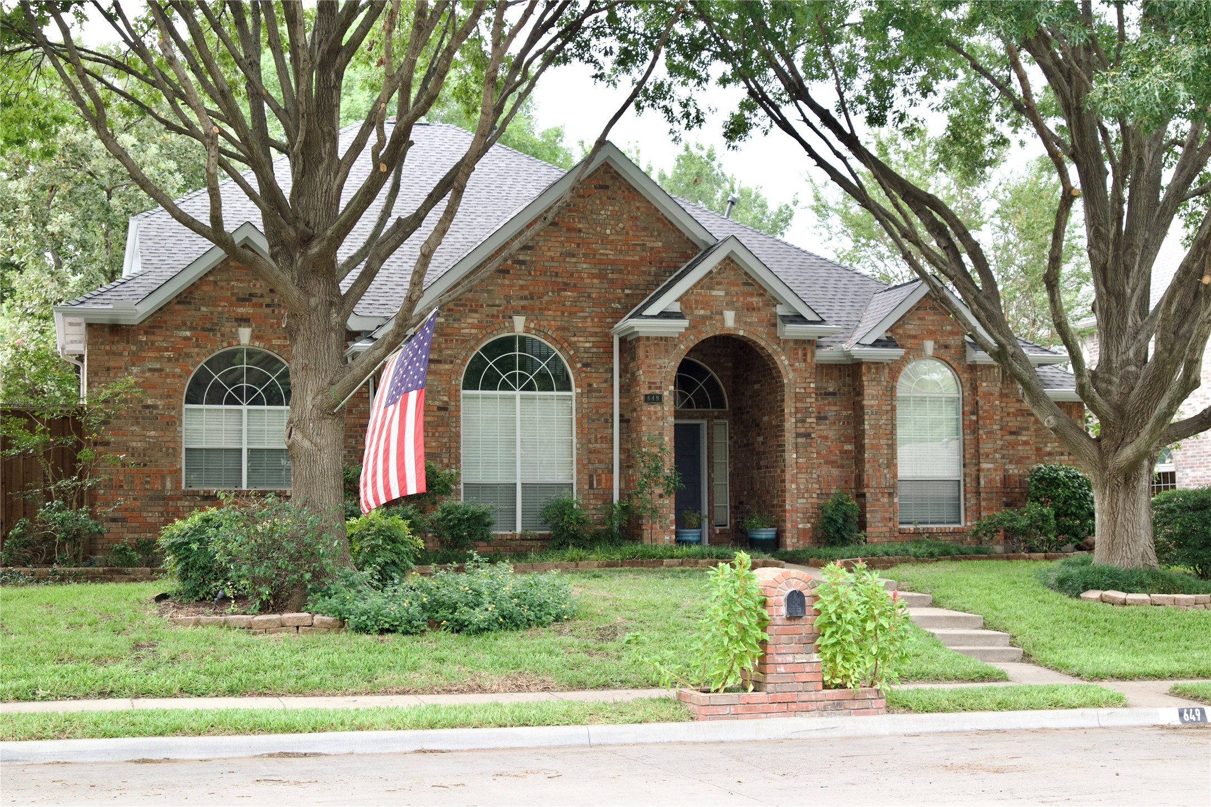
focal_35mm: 50
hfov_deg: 39.6
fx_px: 1681
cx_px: 606
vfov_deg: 27.0
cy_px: 404
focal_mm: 50
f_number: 6.3
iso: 400
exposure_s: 1/125
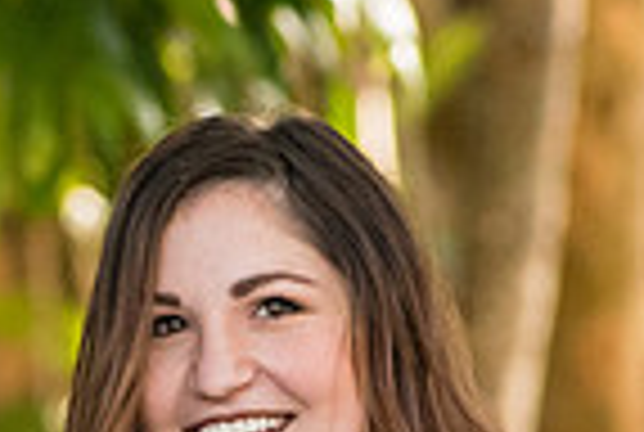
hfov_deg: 1.5
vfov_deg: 1.0
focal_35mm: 1395
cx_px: 88
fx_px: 25007
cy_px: 554
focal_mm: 220
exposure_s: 1/500
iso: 1800
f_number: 5.6
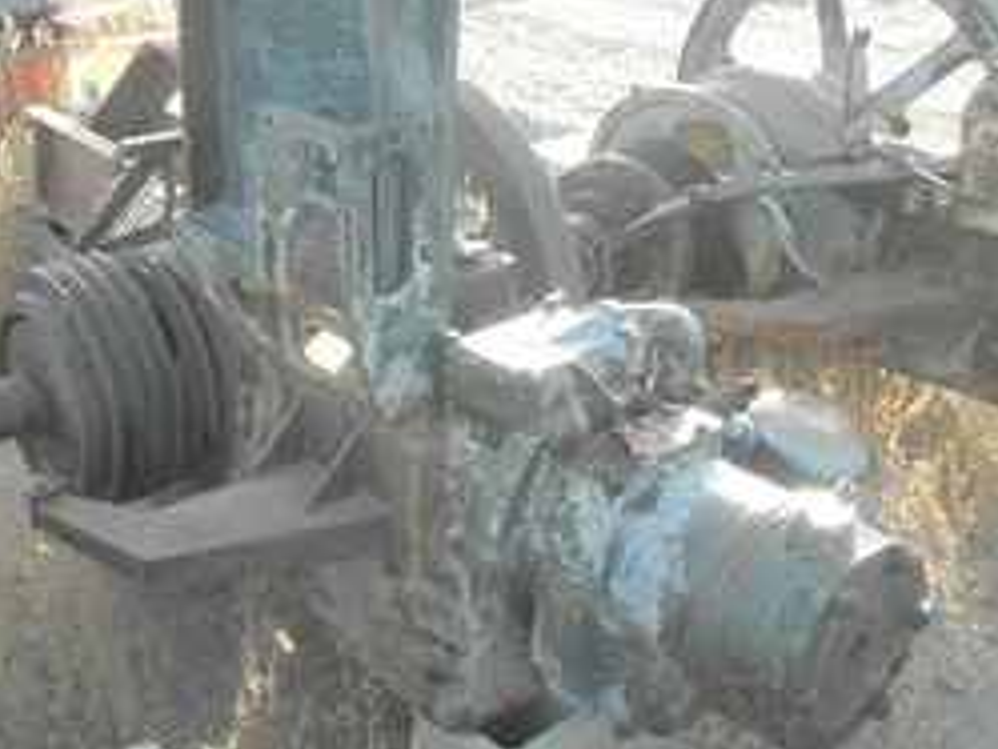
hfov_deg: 41.5
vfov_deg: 32.2
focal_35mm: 45
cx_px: 337
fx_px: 1298
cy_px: 328
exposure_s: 1/80
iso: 64
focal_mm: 5
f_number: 3
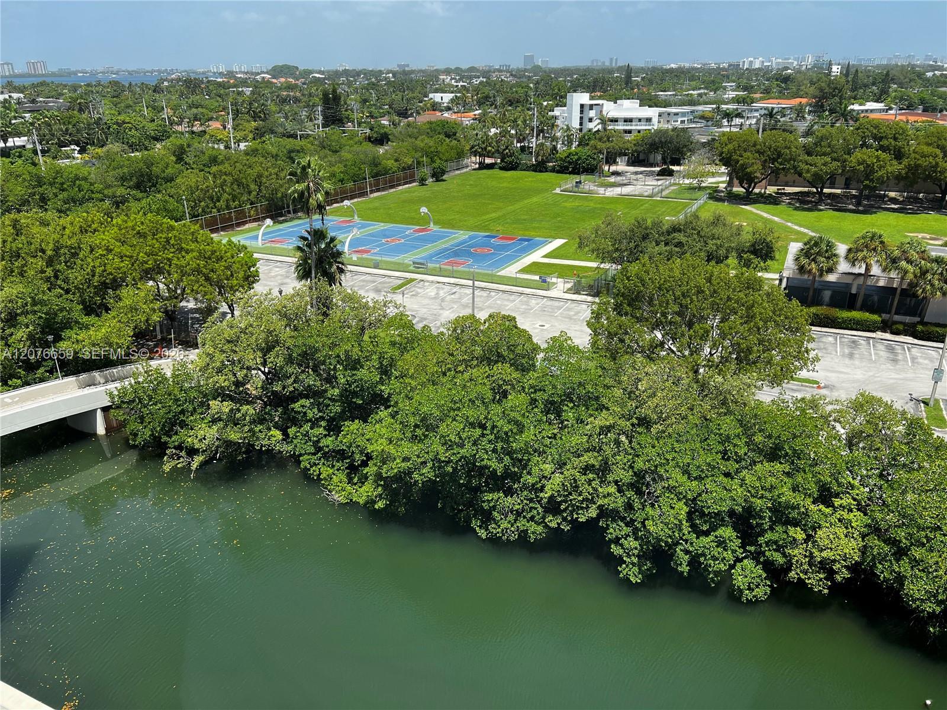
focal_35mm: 26
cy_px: 355
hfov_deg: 67.3
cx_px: 474
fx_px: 711
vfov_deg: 53.1
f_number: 1.5
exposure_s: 1/1019
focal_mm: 5.7
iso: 50
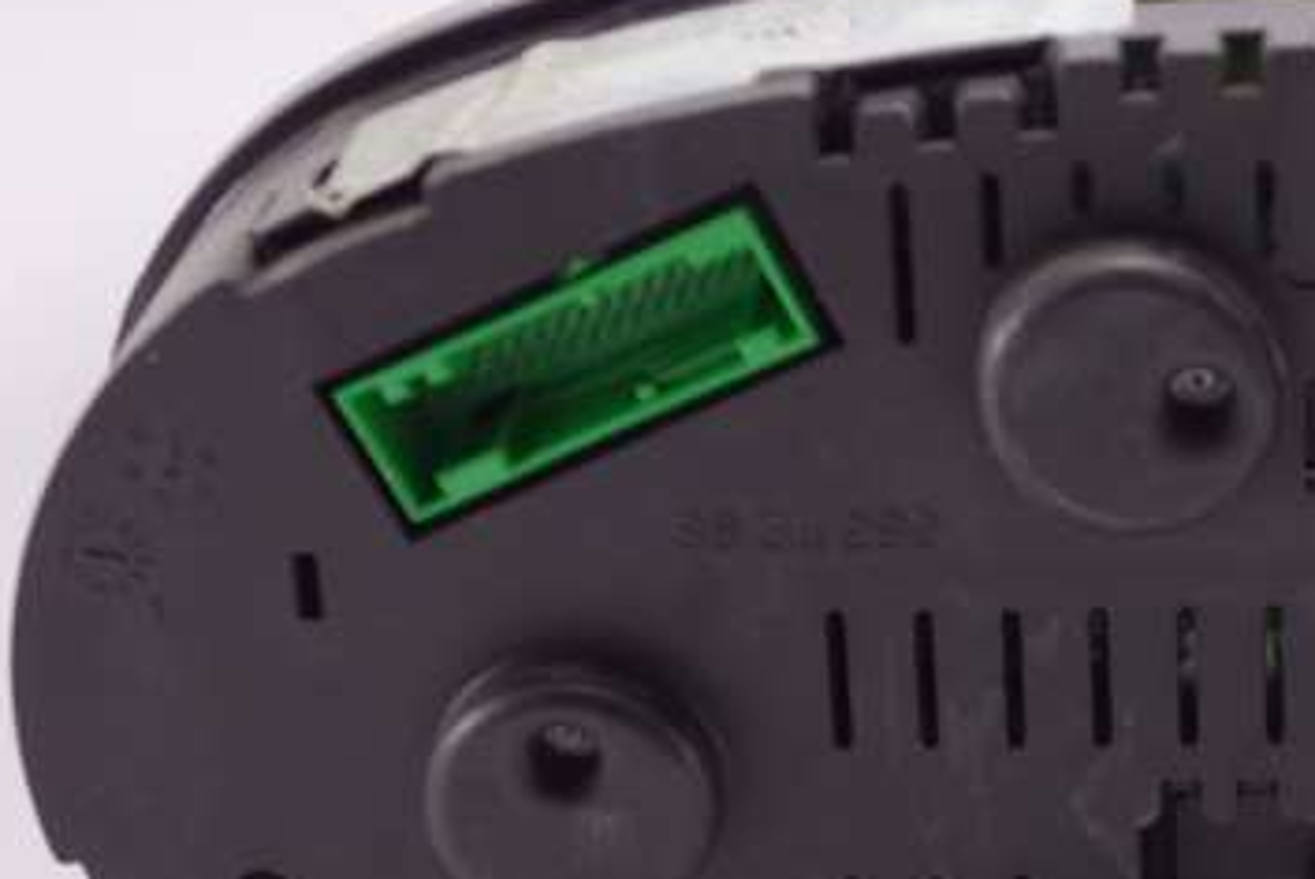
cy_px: 613
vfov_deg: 11.8
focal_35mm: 116
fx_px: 4241
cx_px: 1423
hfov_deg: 17.1
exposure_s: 1/60
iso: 160
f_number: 3.2
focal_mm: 18.45
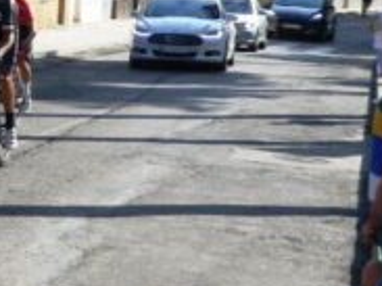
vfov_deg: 9.4
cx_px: -159
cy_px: 0
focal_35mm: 157
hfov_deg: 12.1
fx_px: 1731
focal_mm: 8.2
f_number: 4.2
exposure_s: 1/500
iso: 80
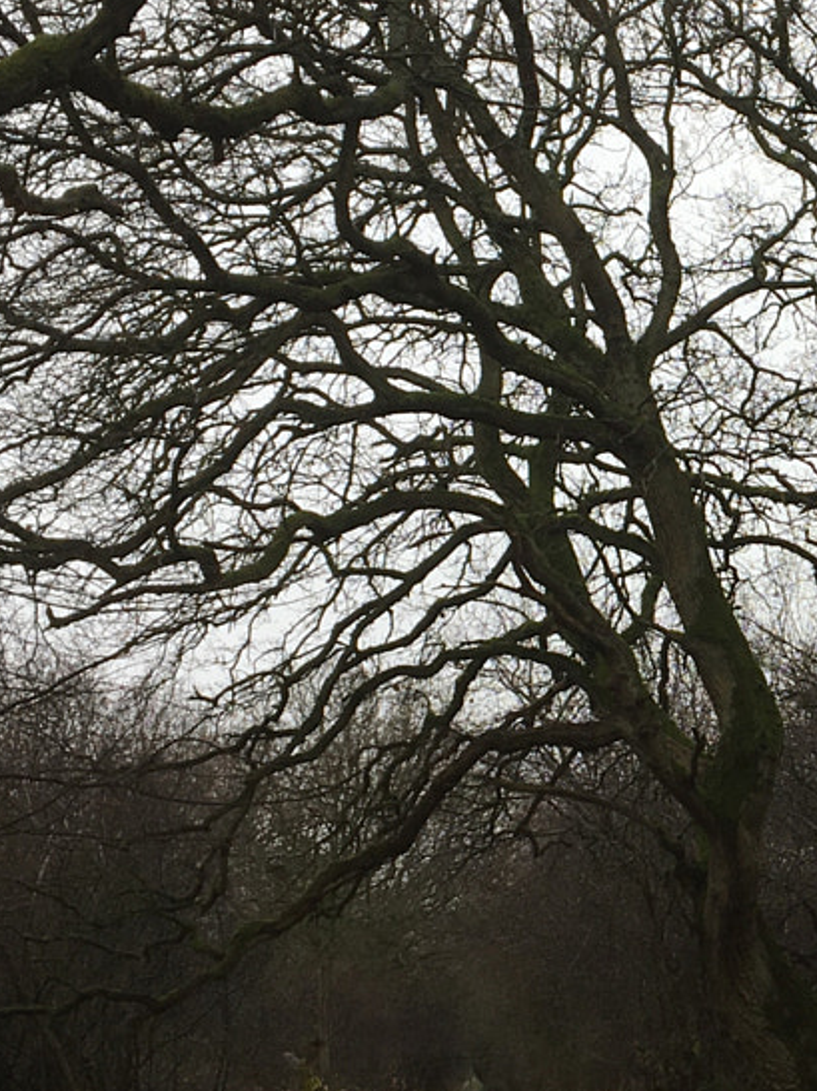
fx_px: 2677
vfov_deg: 23.0
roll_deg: +3.6
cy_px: 546
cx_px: 883
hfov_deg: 16.8
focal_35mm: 85
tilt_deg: +8.4
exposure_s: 1/381
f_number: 2.2
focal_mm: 4.15
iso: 25
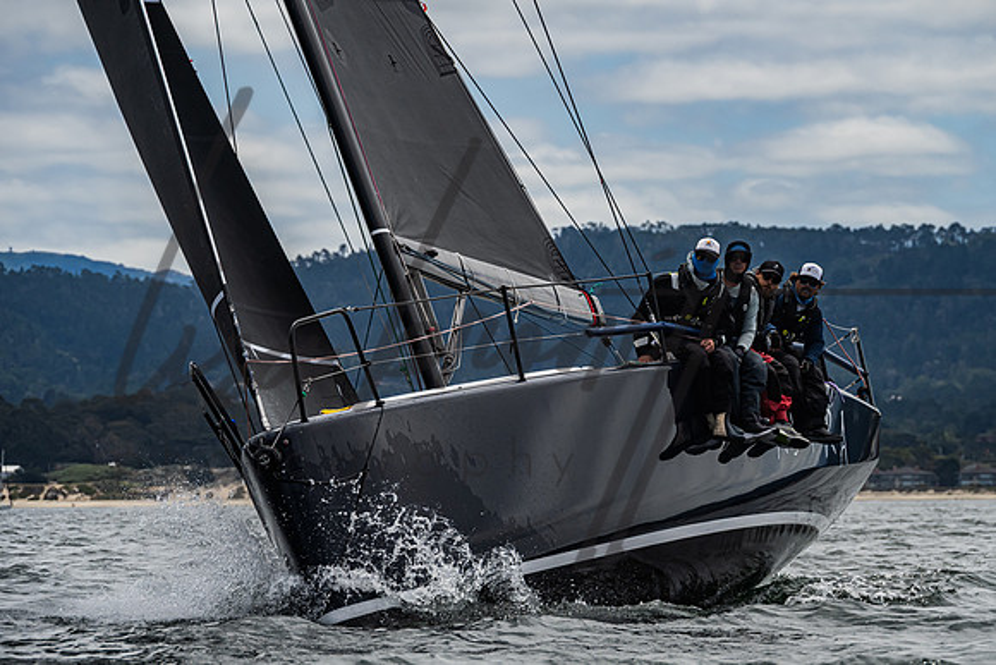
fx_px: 6819
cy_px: 347
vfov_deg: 5.6
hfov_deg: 8.4
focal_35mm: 246
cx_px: 544
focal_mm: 200
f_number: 8
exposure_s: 1/2500
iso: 500
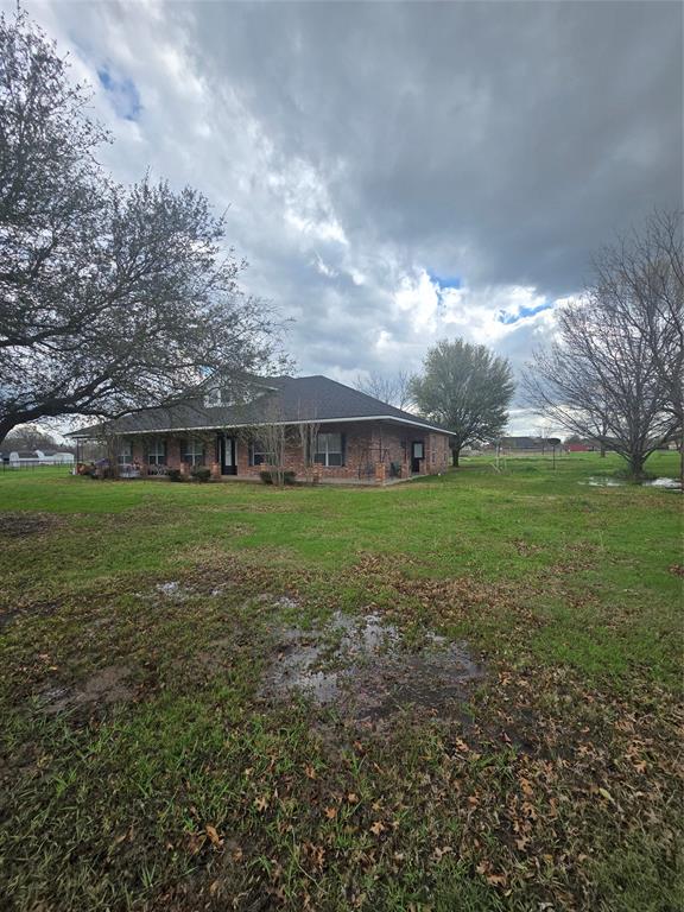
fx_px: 343
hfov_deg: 89.9
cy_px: 456
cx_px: 342
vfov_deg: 106.2
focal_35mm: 13
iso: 50
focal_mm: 2.2
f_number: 2.2
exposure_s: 1/1433
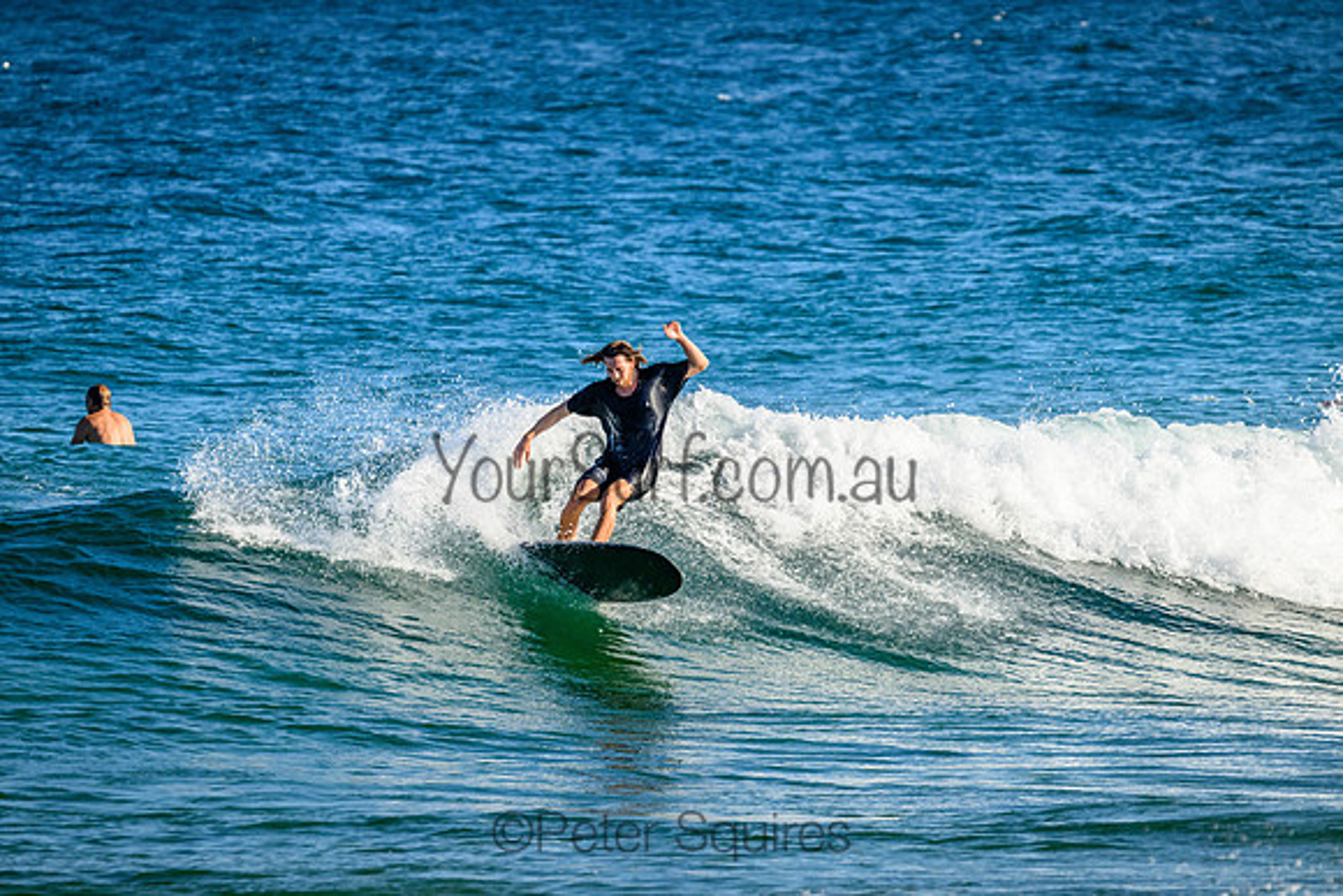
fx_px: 22014
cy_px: 448
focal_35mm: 590
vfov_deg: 2.3
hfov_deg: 3.5
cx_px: 672
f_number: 11
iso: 1600
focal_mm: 590
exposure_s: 1/2000
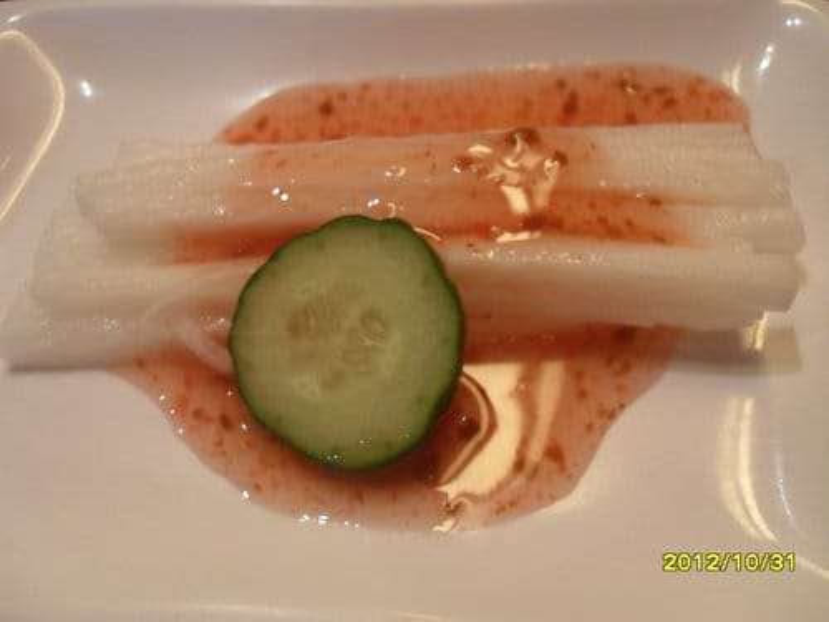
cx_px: 414
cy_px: 311
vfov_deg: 40.7
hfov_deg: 52.6
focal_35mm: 35
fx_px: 838
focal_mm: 6.2
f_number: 2.8
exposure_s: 1/30
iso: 320
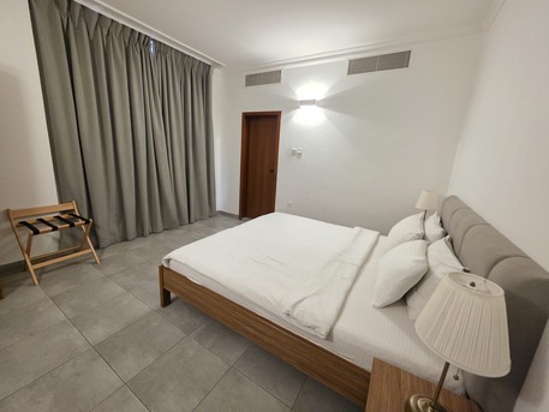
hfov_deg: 106.2
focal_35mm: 13
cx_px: 274
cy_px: 206
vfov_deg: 89.9
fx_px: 206
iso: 1000
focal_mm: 2.2
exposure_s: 1/50
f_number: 1.9
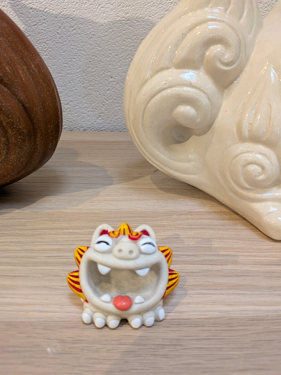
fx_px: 260
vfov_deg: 71.6
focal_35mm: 24
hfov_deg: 56.8
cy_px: 188
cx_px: 140
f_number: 1.7
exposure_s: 1/171
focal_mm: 4.53
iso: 37
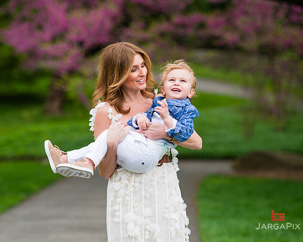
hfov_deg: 12.5
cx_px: 132
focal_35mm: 154
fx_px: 1382
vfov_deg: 10.0
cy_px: 121
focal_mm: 135
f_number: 3.5
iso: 200
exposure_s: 1/800
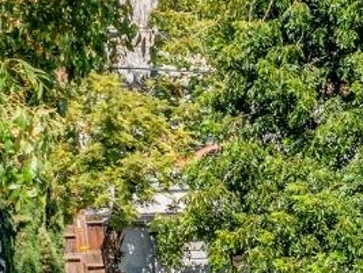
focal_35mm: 151
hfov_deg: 11.0
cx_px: 874
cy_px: 361
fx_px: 1586
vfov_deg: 9.7
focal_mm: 10.26
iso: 100
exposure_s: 1/500
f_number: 5.6
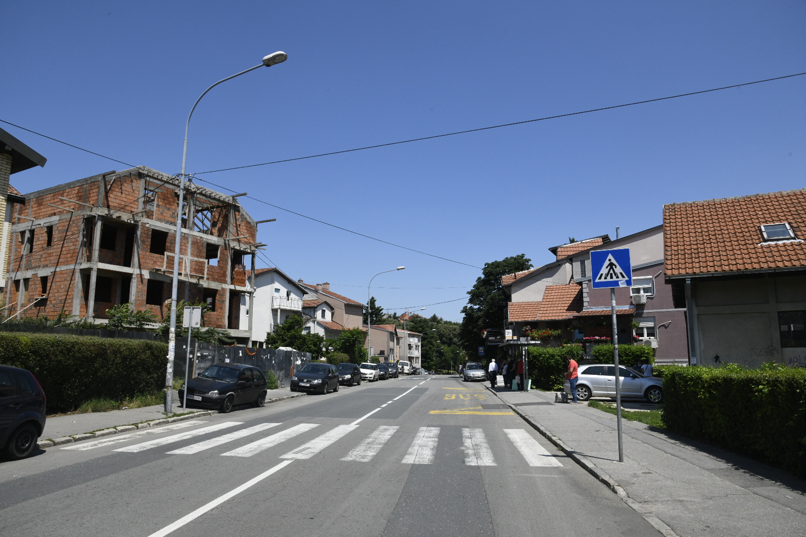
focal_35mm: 24
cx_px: 403
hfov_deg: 73.7
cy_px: 268
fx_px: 537
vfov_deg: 53.1
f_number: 14
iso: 800
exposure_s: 1/800
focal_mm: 24
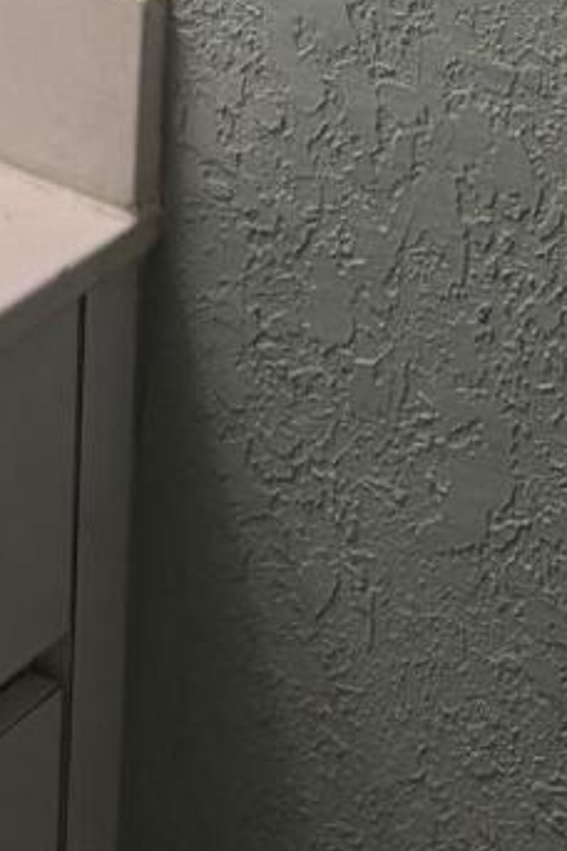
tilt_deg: -10.4
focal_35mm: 146
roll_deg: -0.2
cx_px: -465
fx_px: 3449
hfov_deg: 9.0
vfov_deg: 12.4
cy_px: -851
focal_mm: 6.76
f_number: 1.78
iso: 125
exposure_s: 1/120
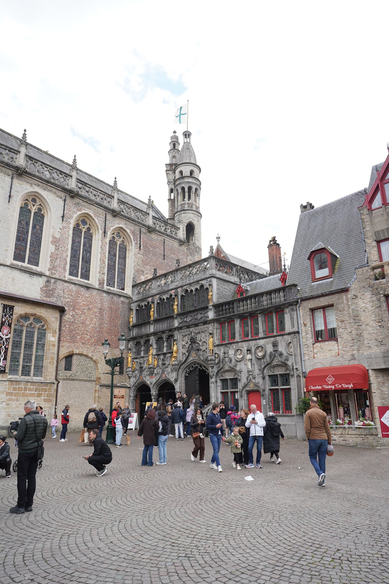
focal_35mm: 24
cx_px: 194
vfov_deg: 73.7
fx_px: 389
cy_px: 292
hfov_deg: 53.1
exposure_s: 1/100
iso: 100
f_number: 8
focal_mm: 24
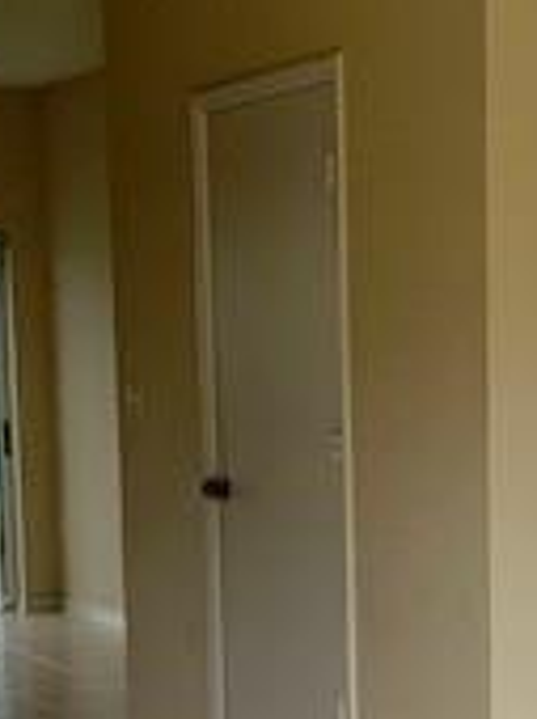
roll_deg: +0.0
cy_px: 656
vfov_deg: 19.7
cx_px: 478
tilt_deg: -7.4
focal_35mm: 98
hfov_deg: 14.9
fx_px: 2032
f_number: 1.8
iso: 25
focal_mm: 4.25
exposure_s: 1/315
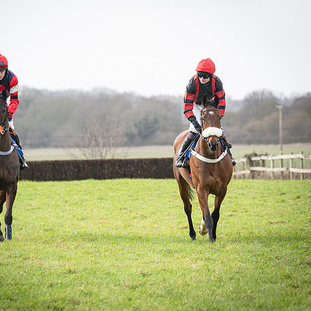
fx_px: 3608
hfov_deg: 4.9
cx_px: 248
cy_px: 96
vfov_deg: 4.9
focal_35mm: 355
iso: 400
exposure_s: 1/1000
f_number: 5
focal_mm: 200
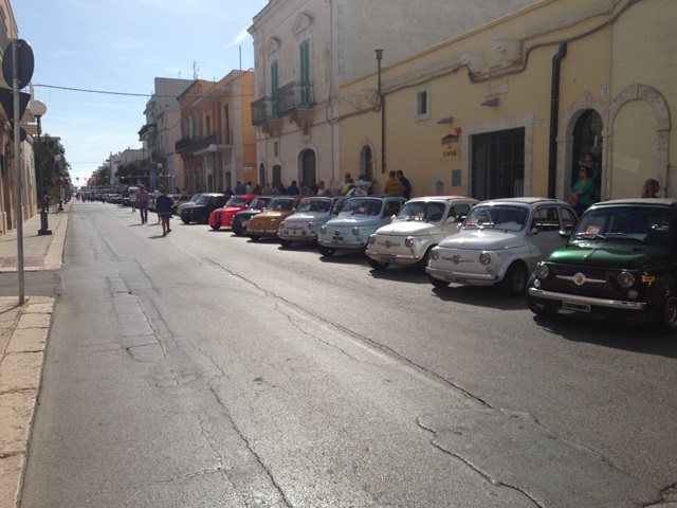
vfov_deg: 42.9
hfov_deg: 55.4
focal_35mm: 33
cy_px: 254
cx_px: 338
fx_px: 645
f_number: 2.4
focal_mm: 4.12
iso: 50
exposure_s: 1/3195
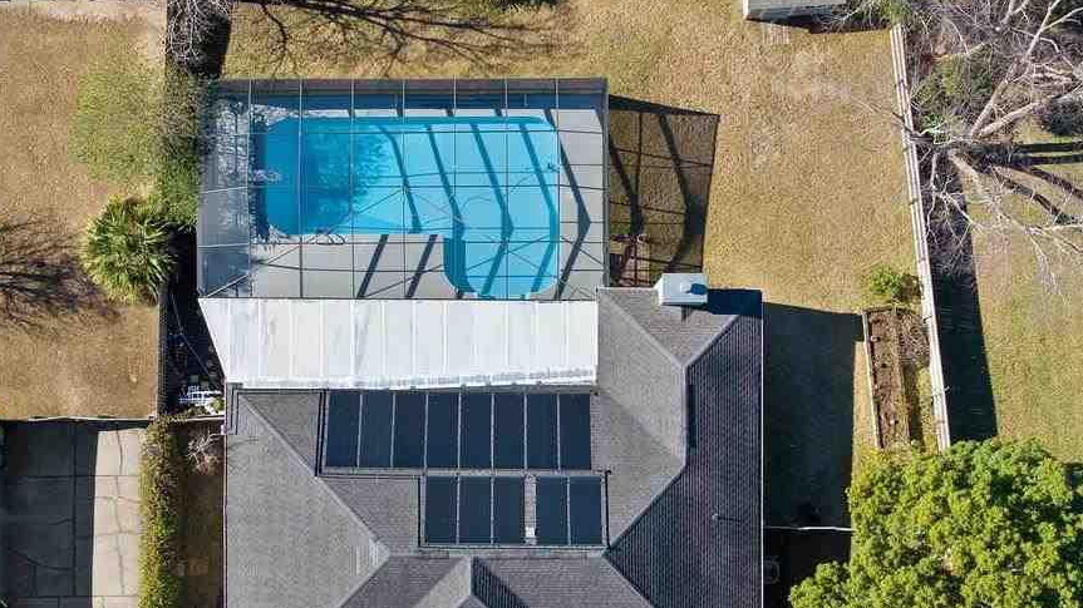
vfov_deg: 19.2
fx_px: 1780
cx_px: 509
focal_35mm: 62
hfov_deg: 33.8
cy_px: 493
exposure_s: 1/1250
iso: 130
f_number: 2.8
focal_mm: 12.29
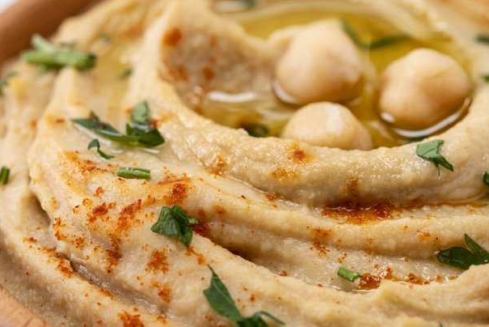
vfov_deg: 15.0
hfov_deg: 22.4
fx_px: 1237
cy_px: 164
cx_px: 243
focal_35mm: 91
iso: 100
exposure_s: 1/200
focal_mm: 60
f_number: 10
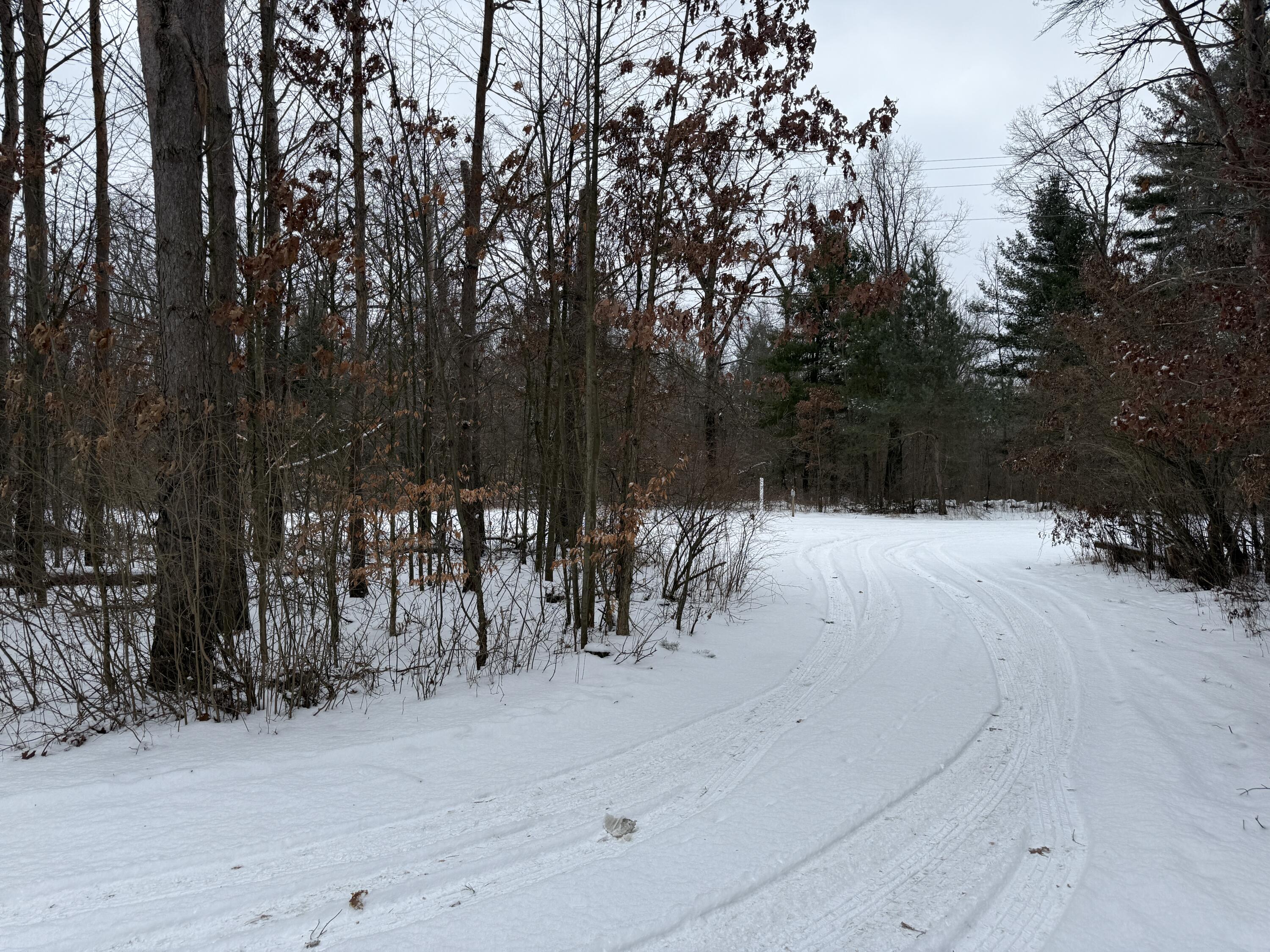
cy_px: 476
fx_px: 881
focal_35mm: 24
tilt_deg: +1.4
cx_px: 635
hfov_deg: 71.6
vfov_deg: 56.8
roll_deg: -0.2
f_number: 1.78
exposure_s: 1/1949
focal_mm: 6.76
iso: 80
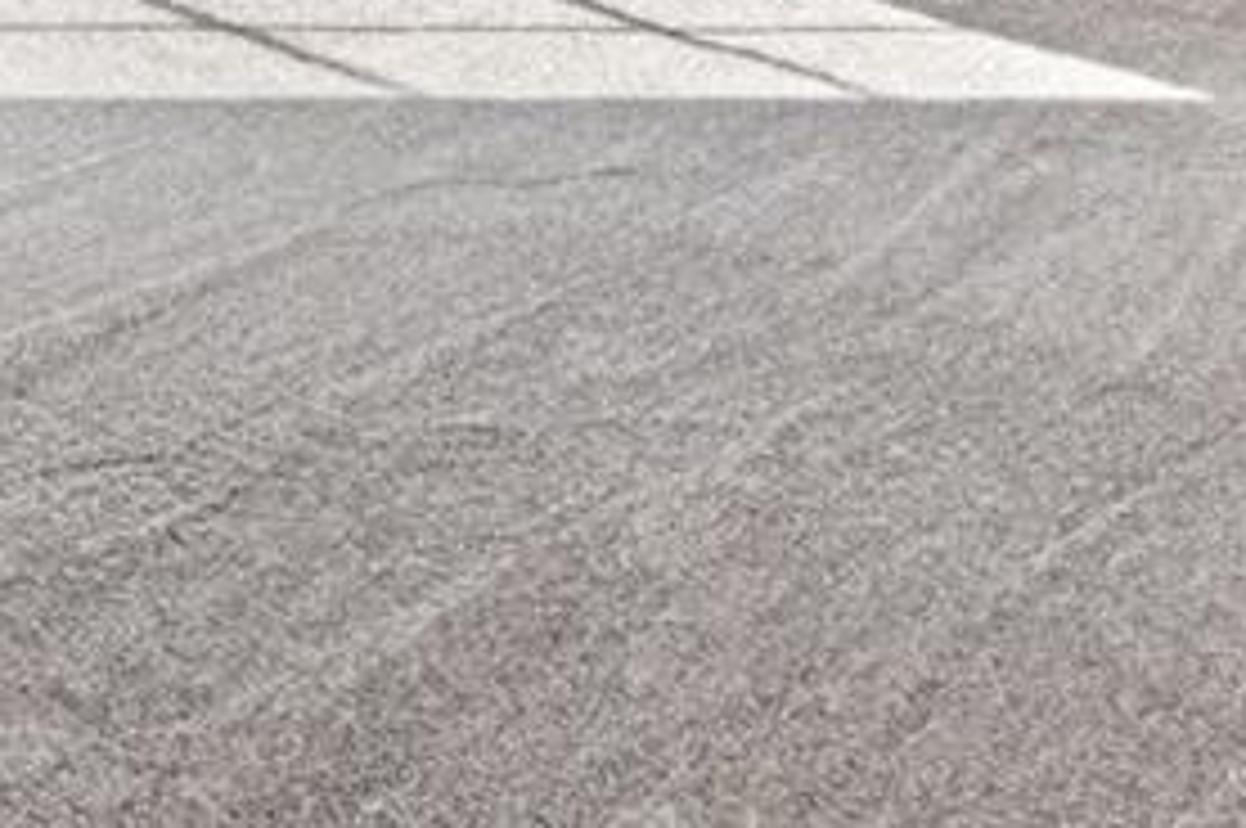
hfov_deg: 25.1
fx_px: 2800
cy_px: -981
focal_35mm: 81
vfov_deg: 13.6
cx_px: 639
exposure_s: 1/15
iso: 110
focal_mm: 14
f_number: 13
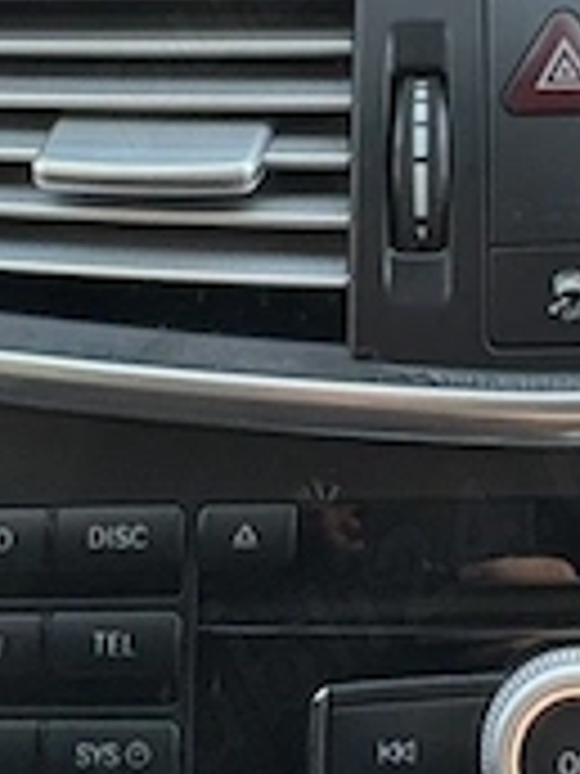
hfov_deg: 21.9
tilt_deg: -14.2
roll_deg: -1.6
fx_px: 1452
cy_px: 14
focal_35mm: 65
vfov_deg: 28.2
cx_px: 558
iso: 160
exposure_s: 1/99
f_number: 2.2
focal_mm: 2.22
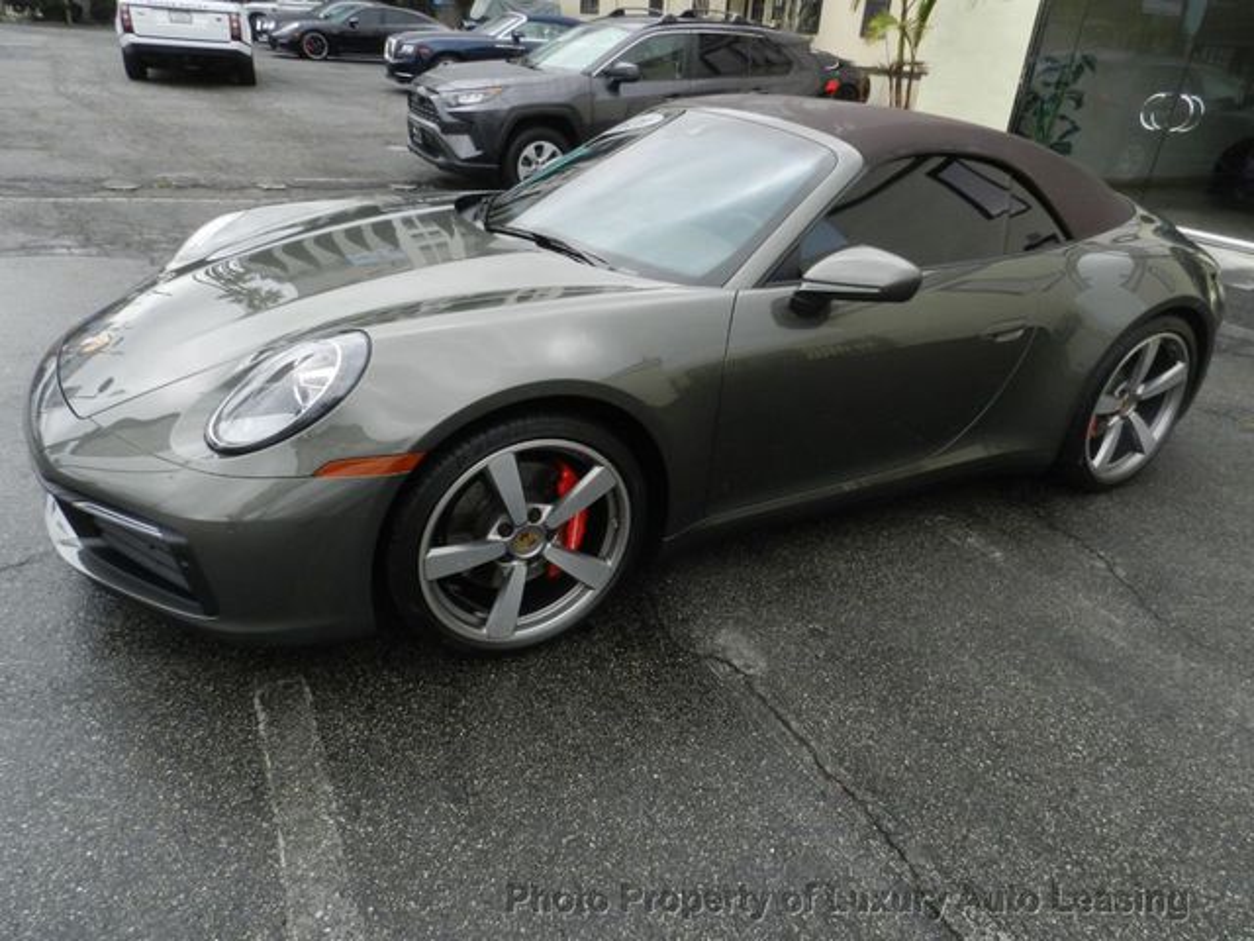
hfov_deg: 73.9
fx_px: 833
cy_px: 470
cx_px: 627
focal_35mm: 23
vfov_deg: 58.9
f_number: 8
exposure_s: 1/50
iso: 160
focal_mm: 4
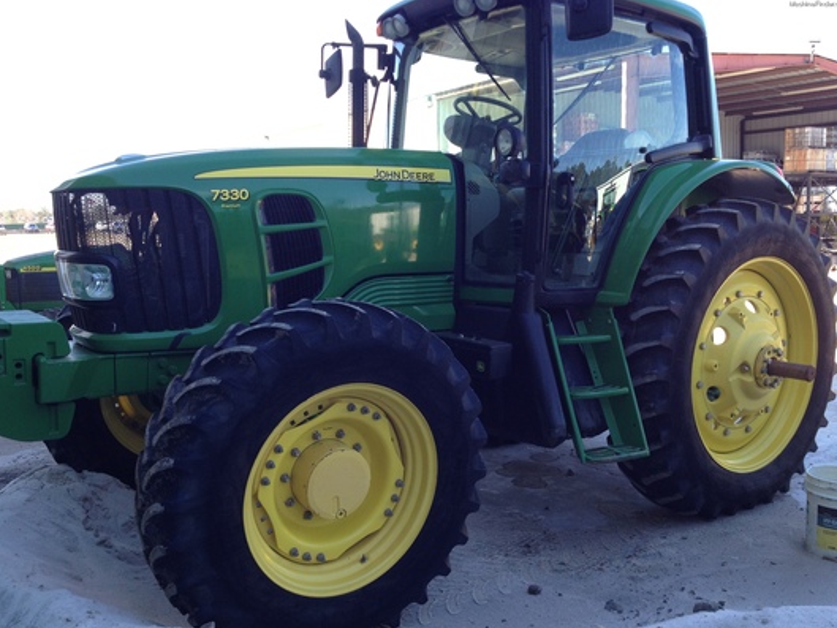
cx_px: 418
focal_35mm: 36
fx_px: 871
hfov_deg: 51.3
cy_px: 320
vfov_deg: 39.7
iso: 50
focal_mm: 4.28
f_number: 2.4
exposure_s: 1/210
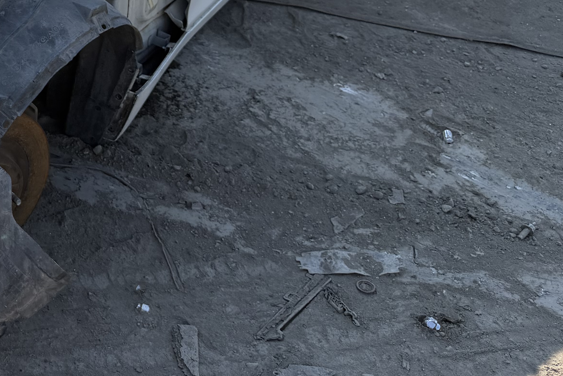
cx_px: -73
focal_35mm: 61
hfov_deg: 29.3
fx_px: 954
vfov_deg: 20.9
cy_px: -63
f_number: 1.78
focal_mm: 6.76
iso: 80
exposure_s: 1/3021
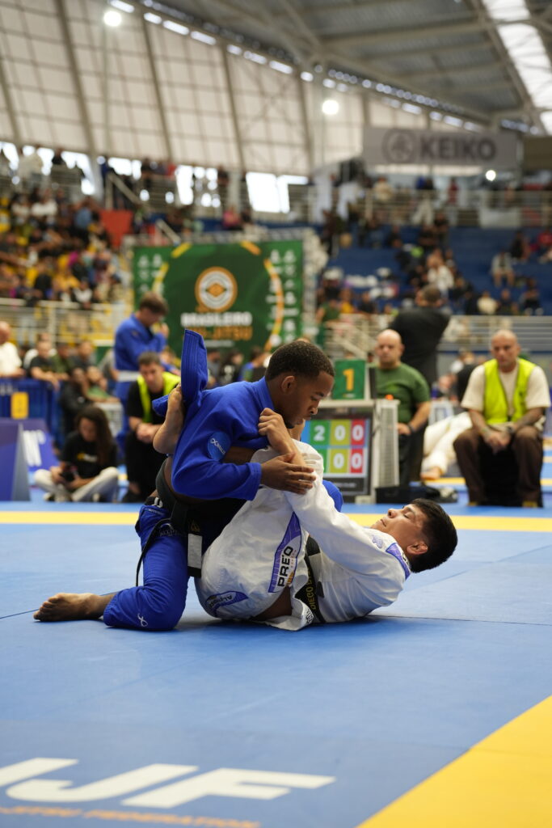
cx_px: 276
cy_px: 414
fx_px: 1793
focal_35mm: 78
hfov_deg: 17.5
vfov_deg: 26.0
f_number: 2.8
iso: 1250
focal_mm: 78
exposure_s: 1/320
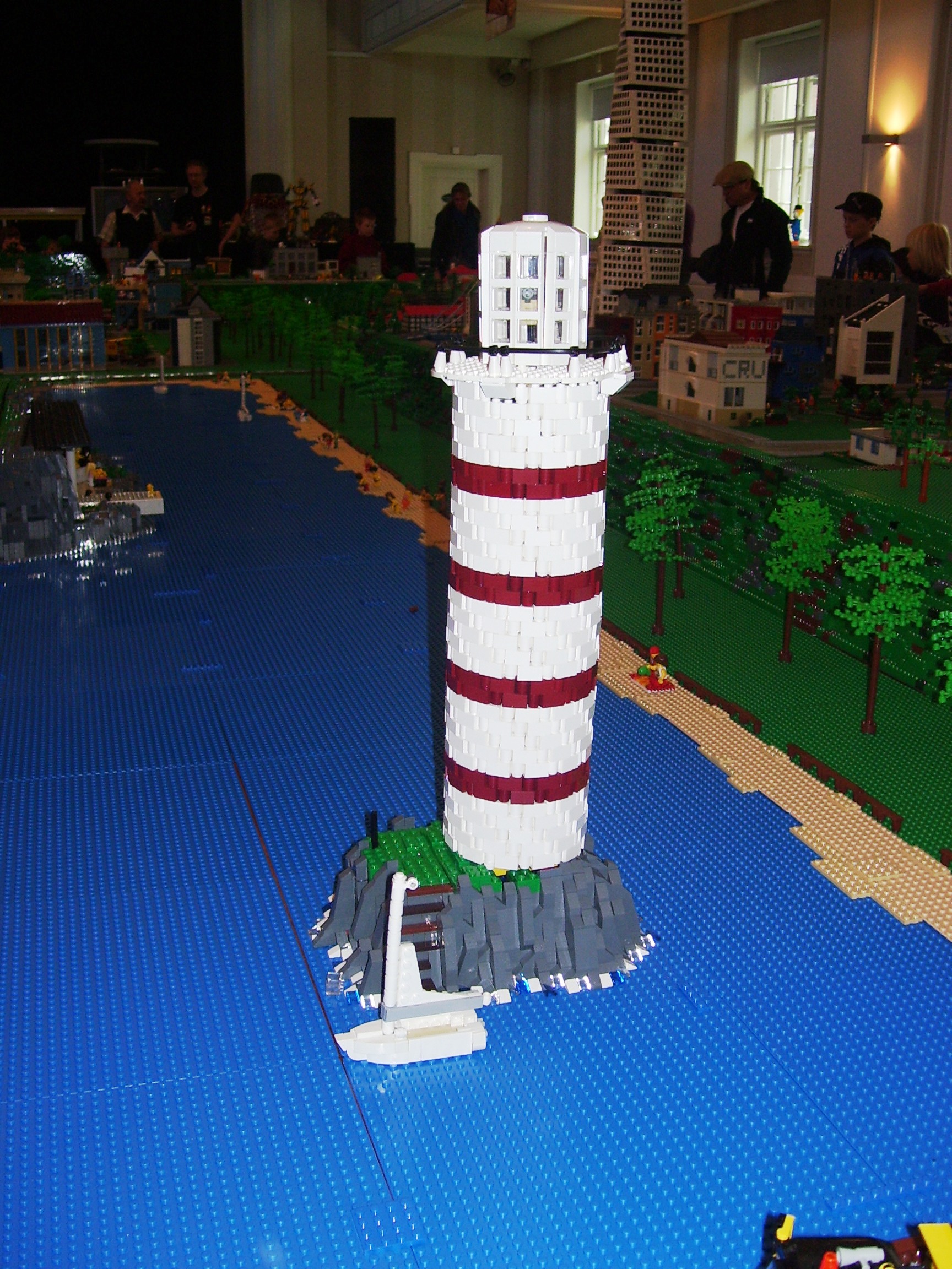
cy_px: 634
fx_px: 1320
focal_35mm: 36
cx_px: 476
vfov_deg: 51.4
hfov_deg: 39.7
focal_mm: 6
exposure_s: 1/60
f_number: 2.7
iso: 80
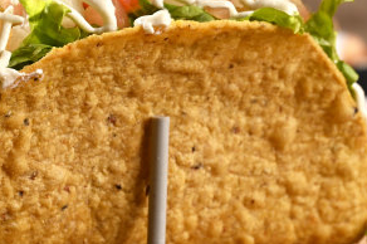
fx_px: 2240
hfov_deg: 9.3
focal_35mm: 220
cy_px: 61
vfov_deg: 6.2
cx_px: 85
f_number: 16
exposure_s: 1/100
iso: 200
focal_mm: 105
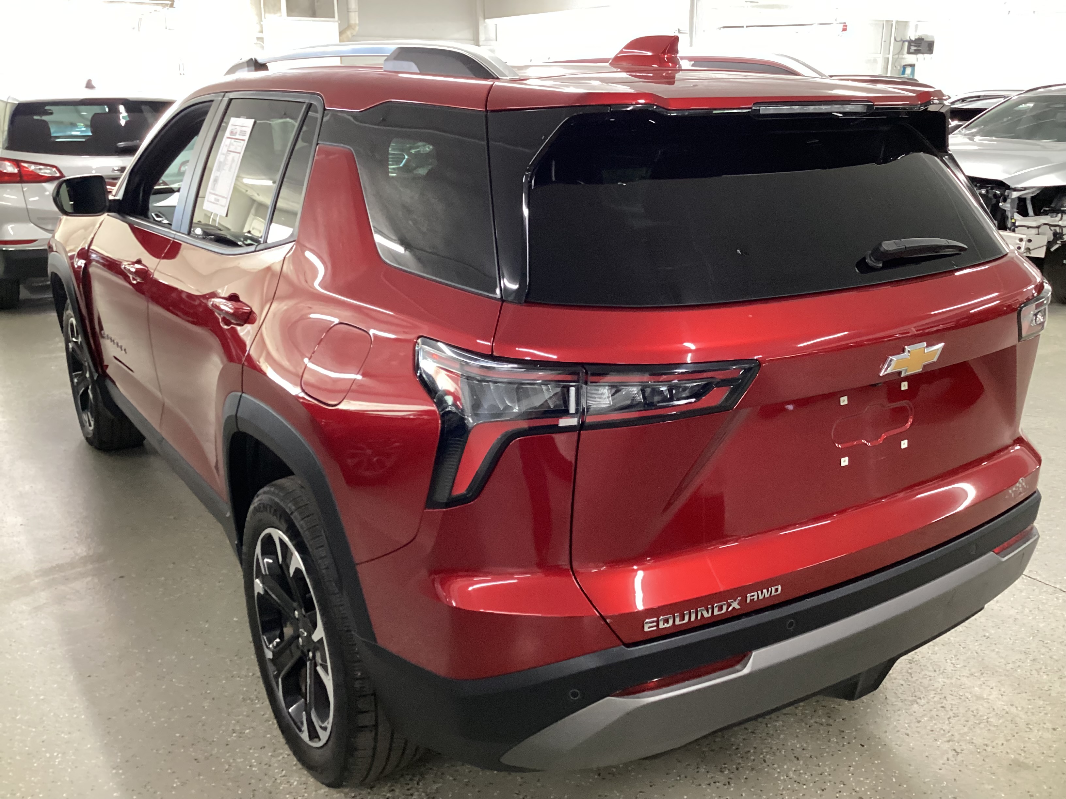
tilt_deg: -18.9
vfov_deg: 45.4
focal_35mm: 31
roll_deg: -1.1
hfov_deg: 58.4
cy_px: 400
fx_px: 955
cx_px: 533
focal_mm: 3.3
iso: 400
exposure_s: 1/40
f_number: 2.4
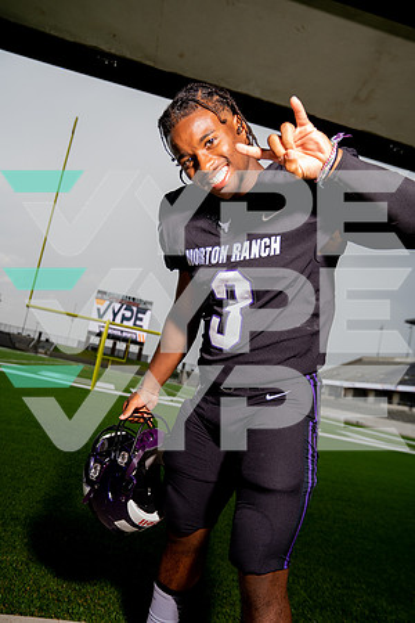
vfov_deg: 63.7
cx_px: 208
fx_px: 501
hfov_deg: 45.0
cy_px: 312
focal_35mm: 29
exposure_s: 1/1600
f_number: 4
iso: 1000
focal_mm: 29
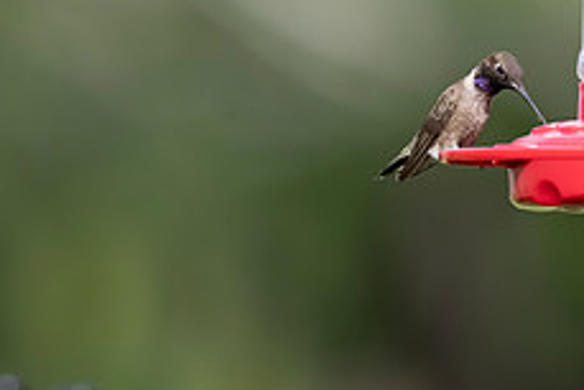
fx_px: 23033
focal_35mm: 1419
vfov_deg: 1.0
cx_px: 383
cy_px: 9
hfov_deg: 1.5
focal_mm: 560
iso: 3200
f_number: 9
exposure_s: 1/2500
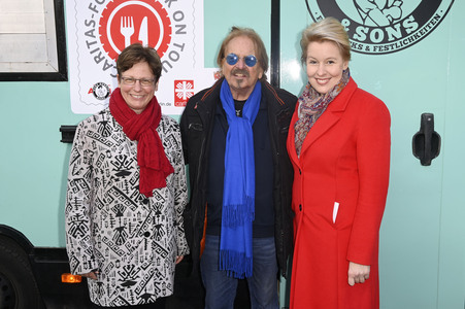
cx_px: 232
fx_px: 490
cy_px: 154
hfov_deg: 50.7
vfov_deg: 35.0
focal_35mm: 38
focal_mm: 38
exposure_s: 1/125
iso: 640
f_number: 9
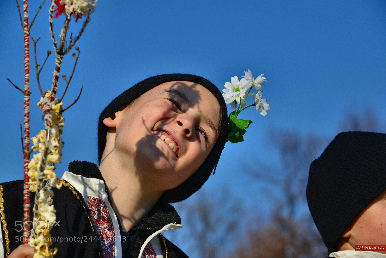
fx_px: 1823
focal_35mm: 170
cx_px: 193
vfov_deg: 8.1
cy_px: 129
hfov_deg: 12.1
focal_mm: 170
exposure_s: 1/800
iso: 160
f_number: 10
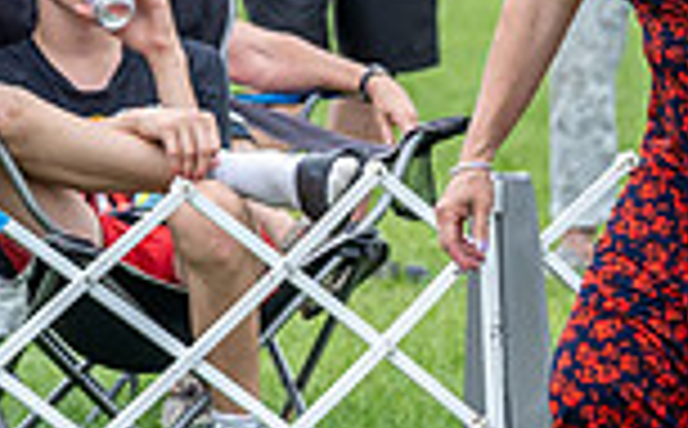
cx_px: 1041
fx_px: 13831
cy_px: 81
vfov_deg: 1.8
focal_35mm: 739
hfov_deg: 2.8
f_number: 5
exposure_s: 1/800
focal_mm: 164
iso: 400
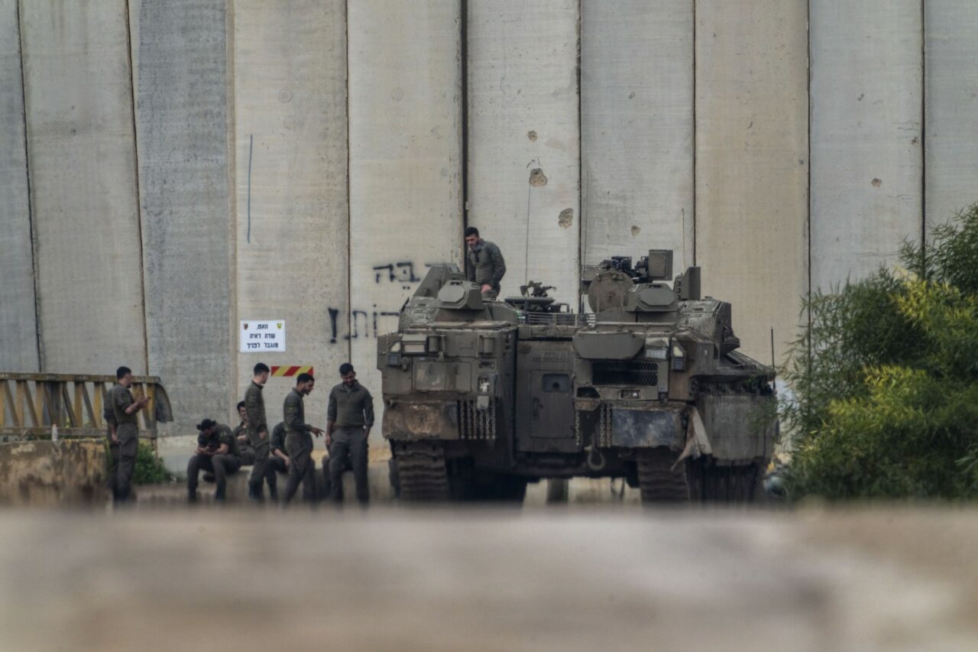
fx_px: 32594
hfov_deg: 1.7
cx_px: 489
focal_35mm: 1200
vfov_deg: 1.1
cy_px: 326
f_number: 13
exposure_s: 1/1250
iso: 800
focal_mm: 1200
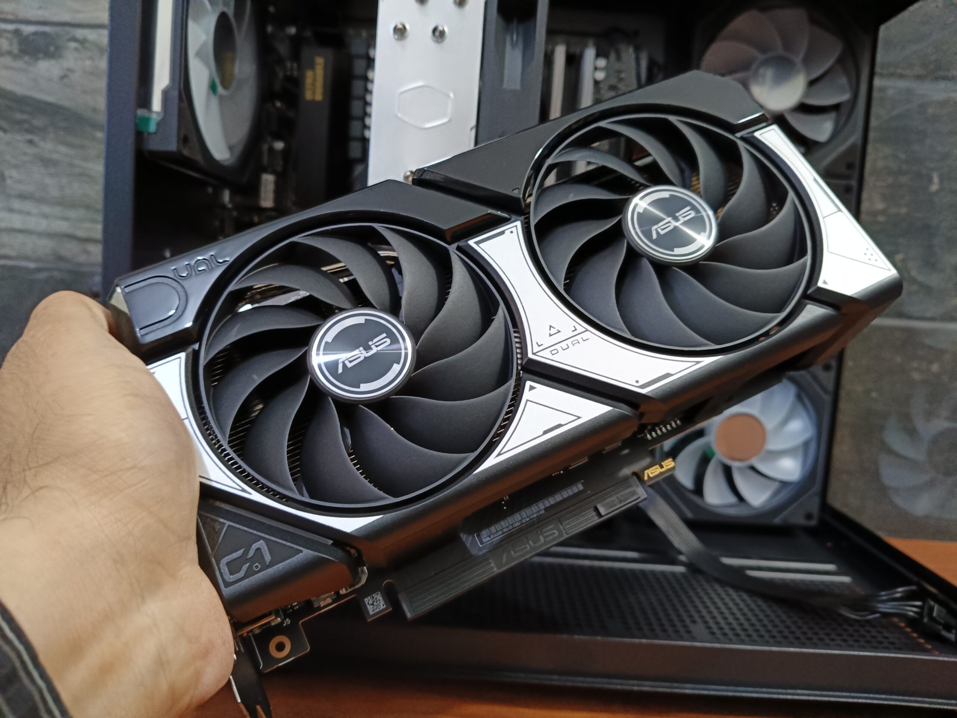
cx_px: 478
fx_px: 719
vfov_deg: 53.1
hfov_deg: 67.3
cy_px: 359
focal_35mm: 26
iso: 1250
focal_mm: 4.84
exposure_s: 1/40
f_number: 1.8
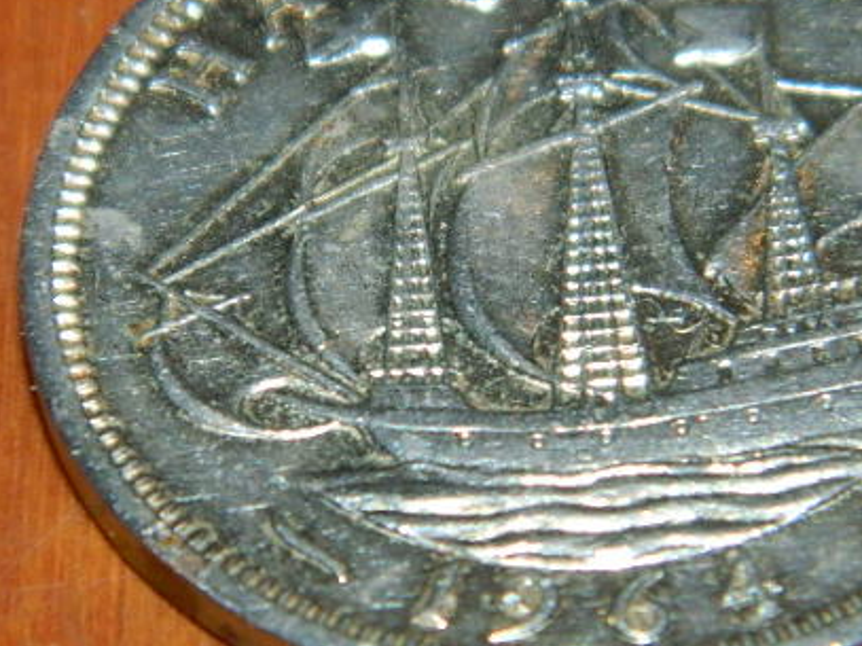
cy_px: 256
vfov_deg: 9.2
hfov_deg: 12.2
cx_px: 593
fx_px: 4033
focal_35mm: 162
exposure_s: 1/60
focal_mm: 18.6
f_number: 12.6
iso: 200
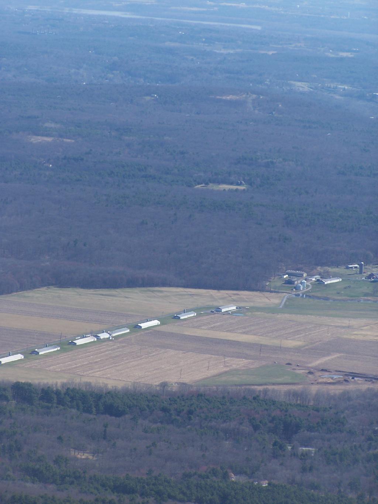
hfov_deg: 6.8
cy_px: 252
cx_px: 189
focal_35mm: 218
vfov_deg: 9.1
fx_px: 3174
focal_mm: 36.2
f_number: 4.5
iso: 80
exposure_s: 1/640
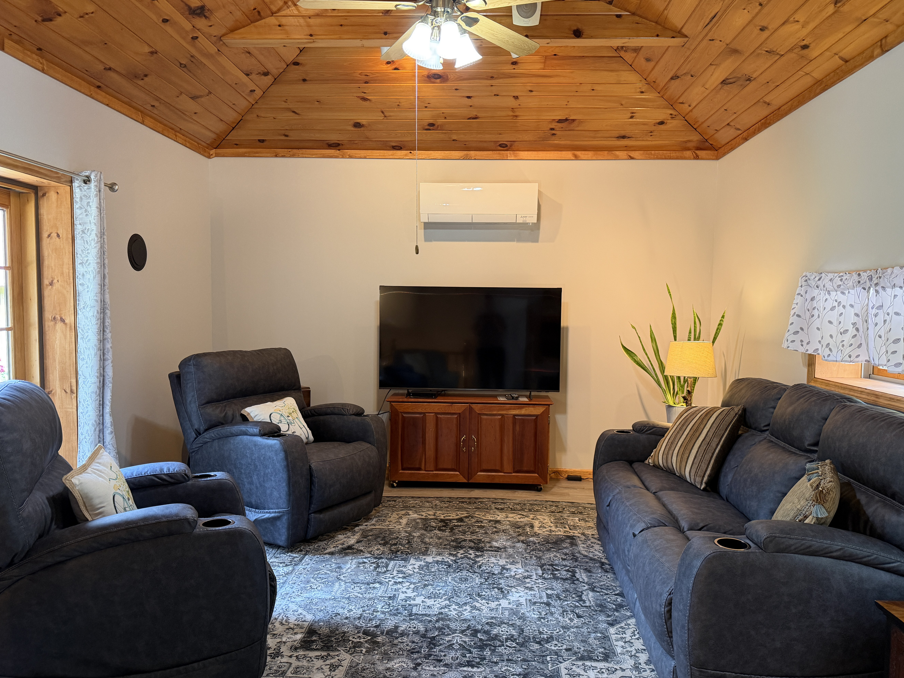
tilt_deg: -4.3
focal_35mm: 26
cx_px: 461
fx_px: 679
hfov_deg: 67.3
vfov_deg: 53.0
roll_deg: -0.6
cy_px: 354
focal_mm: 6.76
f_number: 1.78
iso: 250
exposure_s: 1/60
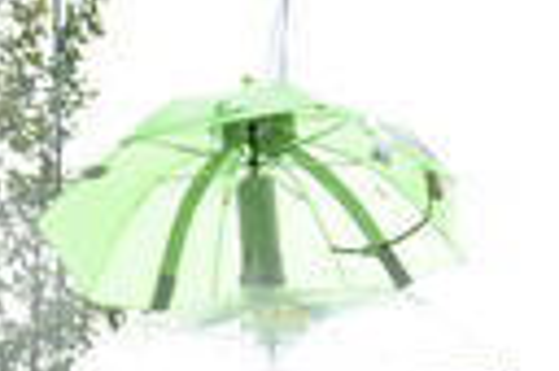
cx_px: 262
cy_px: 834
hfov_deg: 21.7
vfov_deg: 12.2
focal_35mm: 94
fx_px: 1458
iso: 800
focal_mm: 30
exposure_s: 1/125
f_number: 4.5
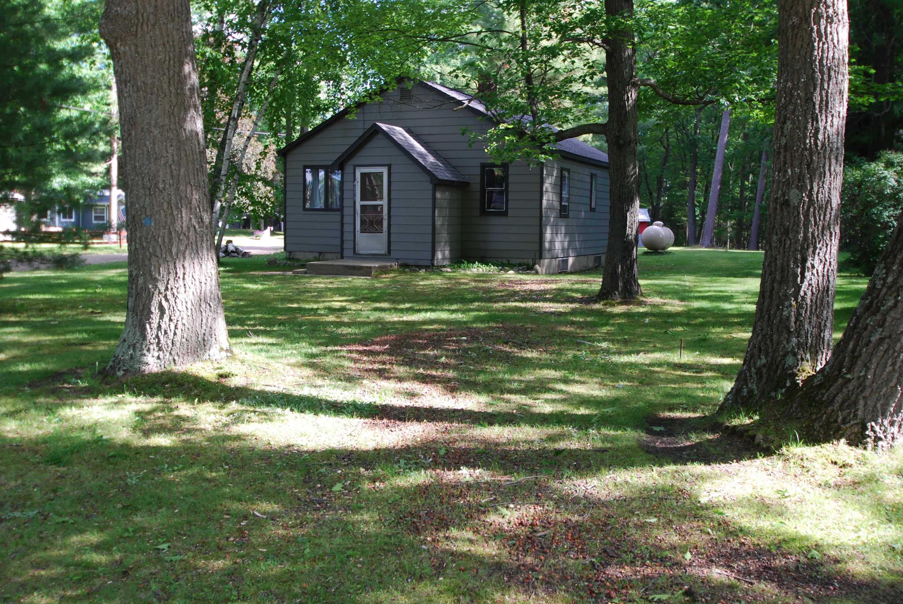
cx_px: 452
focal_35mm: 36
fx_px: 904
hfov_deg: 53.1
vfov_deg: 37.0
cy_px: 302
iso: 200
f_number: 4.5
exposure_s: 1/80
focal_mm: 24
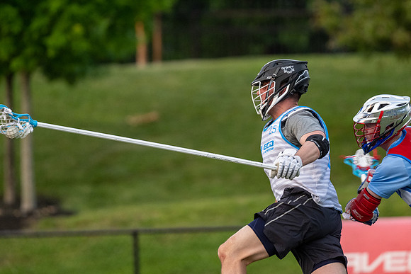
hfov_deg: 3.0
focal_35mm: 681
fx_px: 7780
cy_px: 96
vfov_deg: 2.0
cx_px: 277
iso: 2200
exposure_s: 1/1000
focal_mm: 500
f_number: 5.6
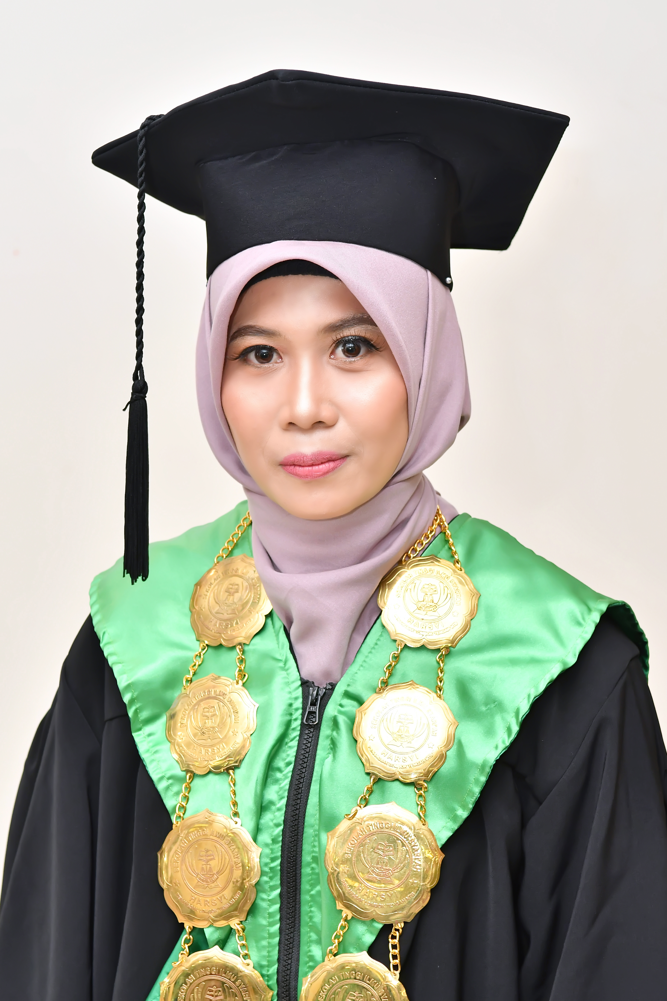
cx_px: 334
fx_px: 2279
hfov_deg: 16.7
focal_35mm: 82
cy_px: 500
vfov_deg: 24.8
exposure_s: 1/80
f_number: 5
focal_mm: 55
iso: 800
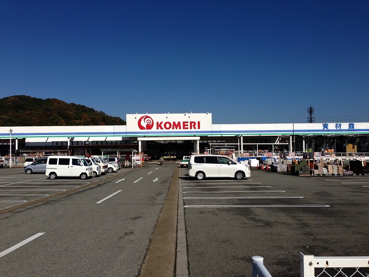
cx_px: 184
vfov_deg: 43.0
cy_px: 138
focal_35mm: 33
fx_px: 352
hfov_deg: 55.3
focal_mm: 4.13
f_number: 2.4
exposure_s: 1/4184
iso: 50
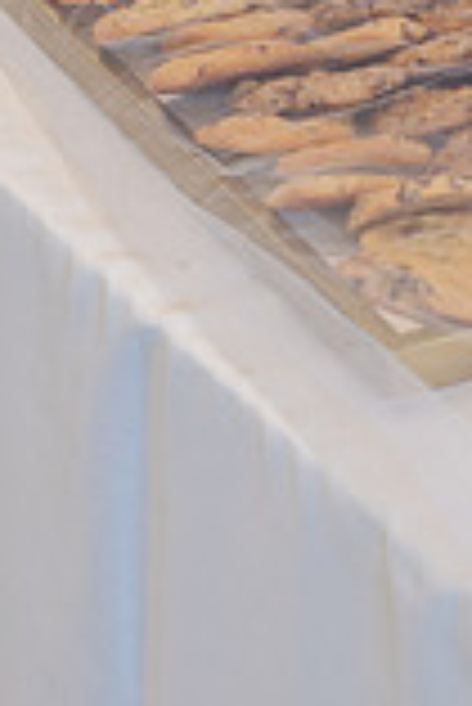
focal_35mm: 143
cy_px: -40
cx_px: 450
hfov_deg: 9.6
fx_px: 2806
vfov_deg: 14.1
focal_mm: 50
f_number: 3.5
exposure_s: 1/400
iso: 800
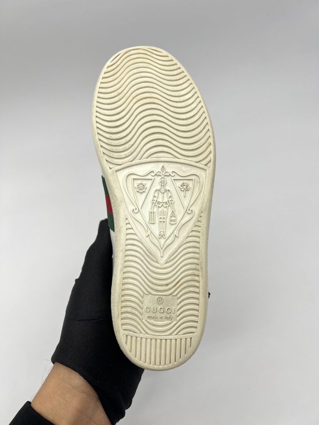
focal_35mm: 26
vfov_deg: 67.3
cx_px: 160
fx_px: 319
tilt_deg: -47.4
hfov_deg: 53.1
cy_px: 212
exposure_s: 1/164
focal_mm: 5.7
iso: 40
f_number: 1.5
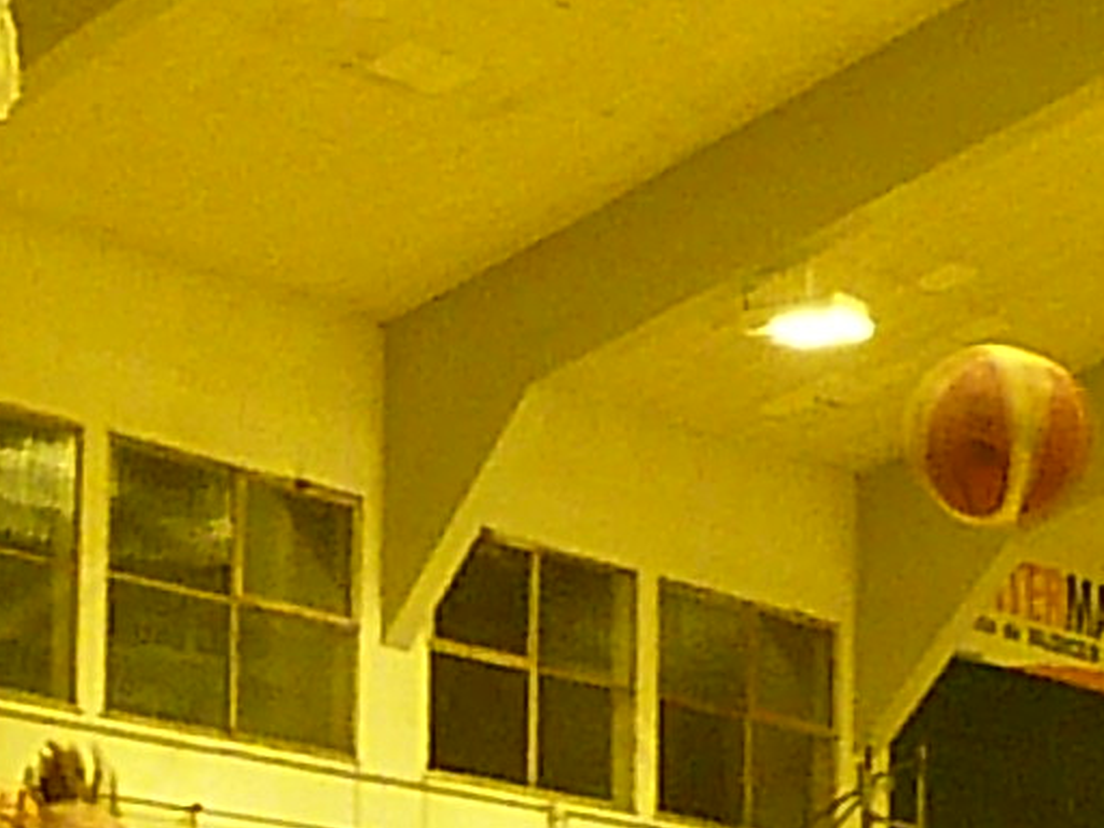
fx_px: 3955
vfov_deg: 11.5
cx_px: 41
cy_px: 1225
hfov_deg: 15.6
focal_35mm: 124
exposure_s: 1/60
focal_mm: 5.6
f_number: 3
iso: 800
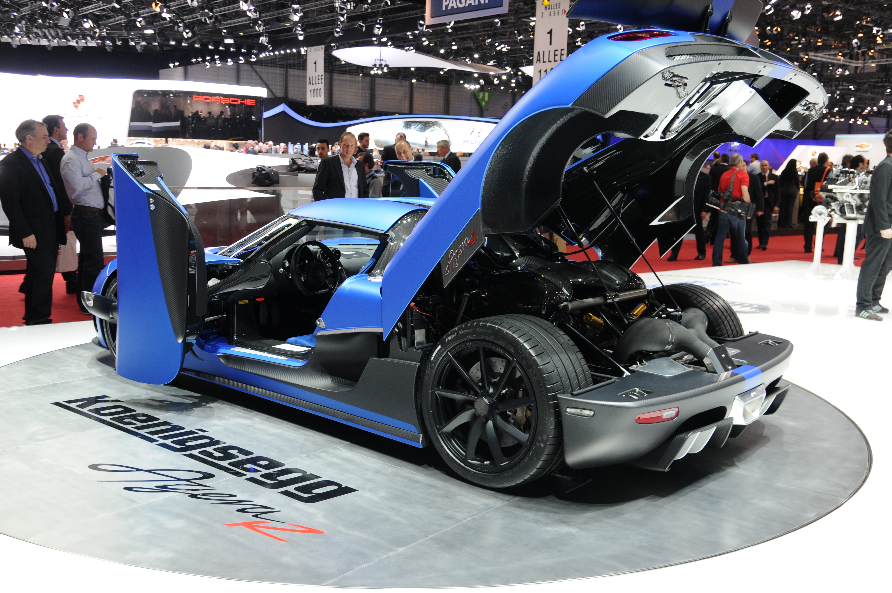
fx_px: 891
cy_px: 296
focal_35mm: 36
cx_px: 446
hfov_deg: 53.2
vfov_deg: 36.8
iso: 400
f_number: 4.8
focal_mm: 24
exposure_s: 1/90
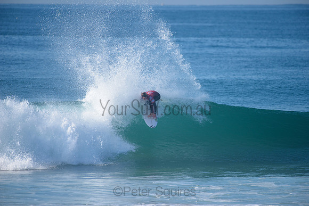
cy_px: 103
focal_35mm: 500
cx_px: 154
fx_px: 4292
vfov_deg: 2.8
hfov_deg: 4.1
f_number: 5.6
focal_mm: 500
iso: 280
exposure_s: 1/2000
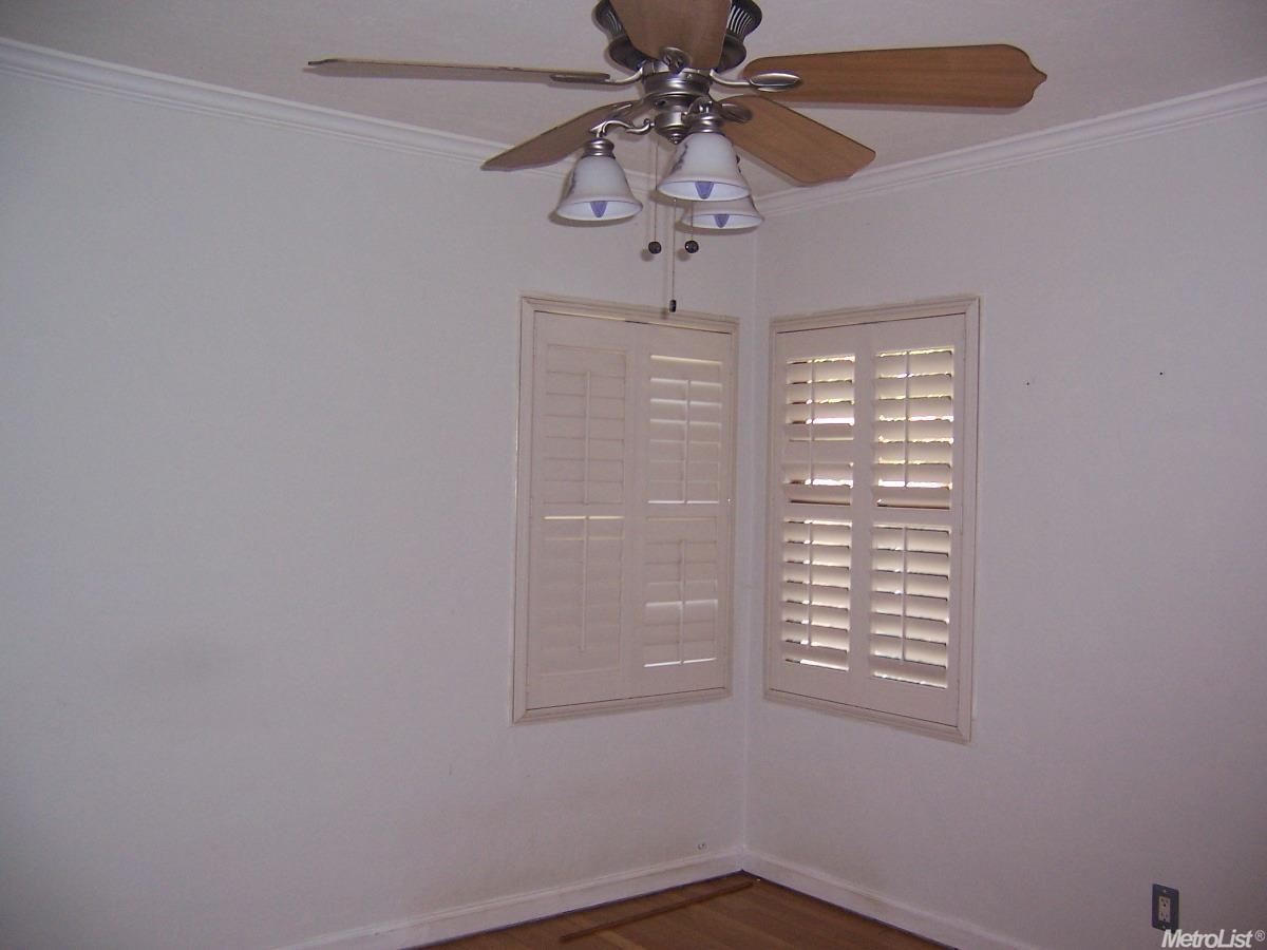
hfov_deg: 55.4
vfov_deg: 42.9
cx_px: 634
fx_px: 1208
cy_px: 475
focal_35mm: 33
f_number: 2.8
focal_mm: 5.5
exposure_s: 1/60
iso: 140
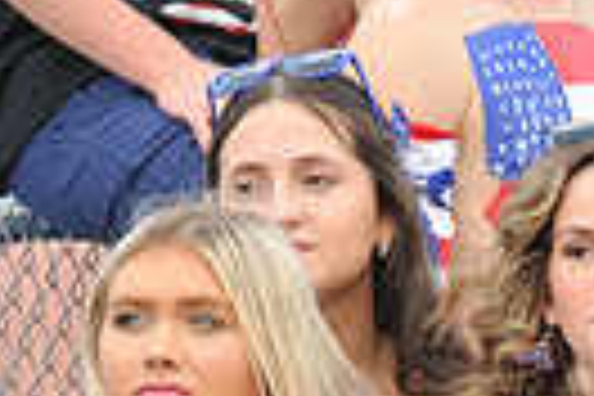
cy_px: 508
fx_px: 14535
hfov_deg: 2.3
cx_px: 976
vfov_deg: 1.6
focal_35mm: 881
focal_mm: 200
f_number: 7.1
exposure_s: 1/80
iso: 500
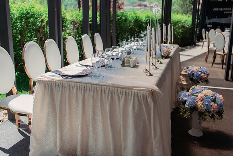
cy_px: 78
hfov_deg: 53.3
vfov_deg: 37.0
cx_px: 118
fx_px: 232
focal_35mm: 36
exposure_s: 1/1000
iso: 125
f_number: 3.2
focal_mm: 35
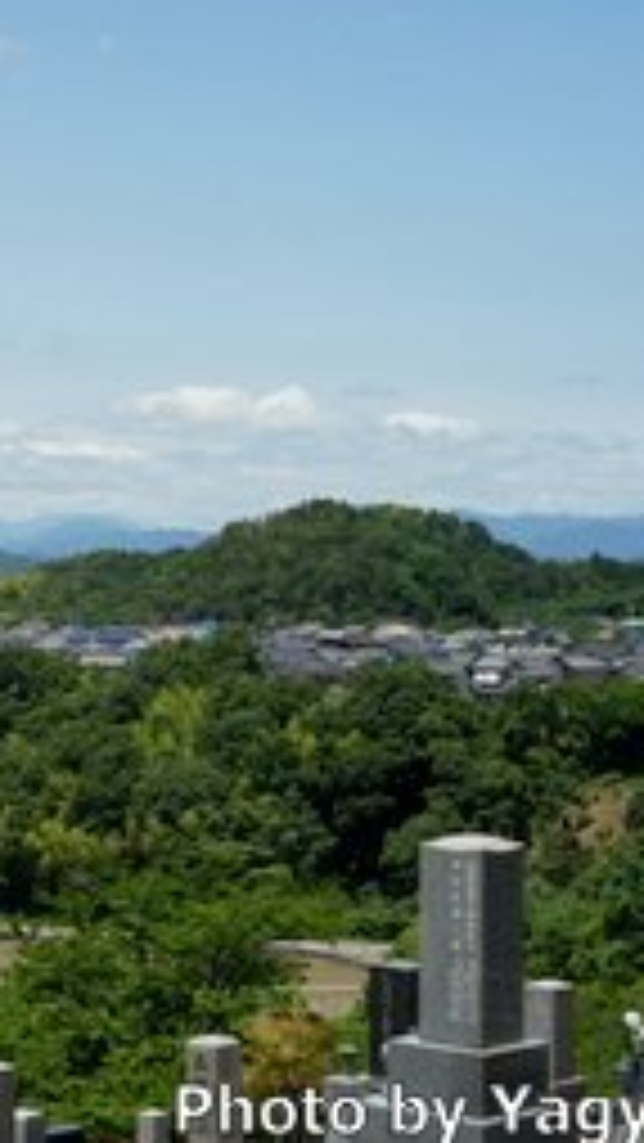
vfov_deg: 22.8
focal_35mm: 93
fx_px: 2821
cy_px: 410
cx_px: -144
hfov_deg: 12.7
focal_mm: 45
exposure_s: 1/800
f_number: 8
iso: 320
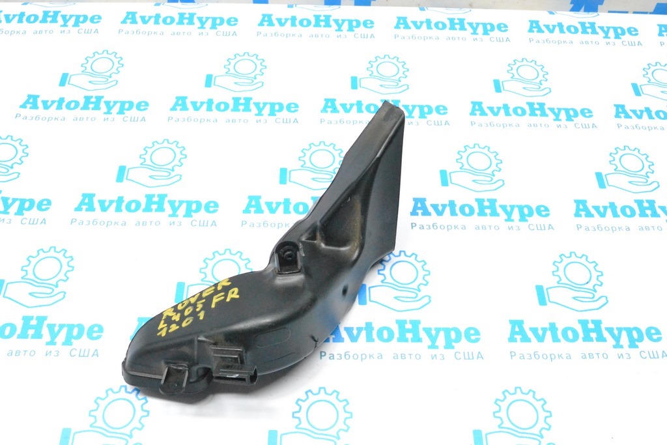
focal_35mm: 36
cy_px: 222
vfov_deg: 36.9
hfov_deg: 53.1
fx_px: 667
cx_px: 334
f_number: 10
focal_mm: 24
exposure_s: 1/125
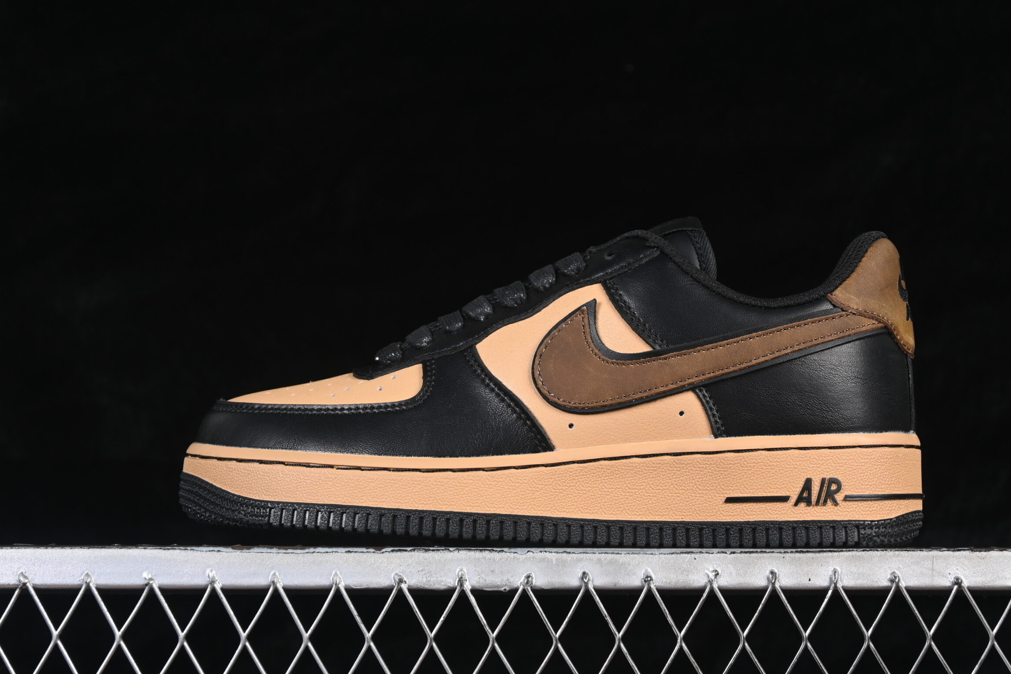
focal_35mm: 83
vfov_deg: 16.5
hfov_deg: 24.5
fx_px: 2331
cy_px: 317
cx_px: 558
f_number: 6.3
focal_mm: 50
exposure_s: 1/60
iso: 160
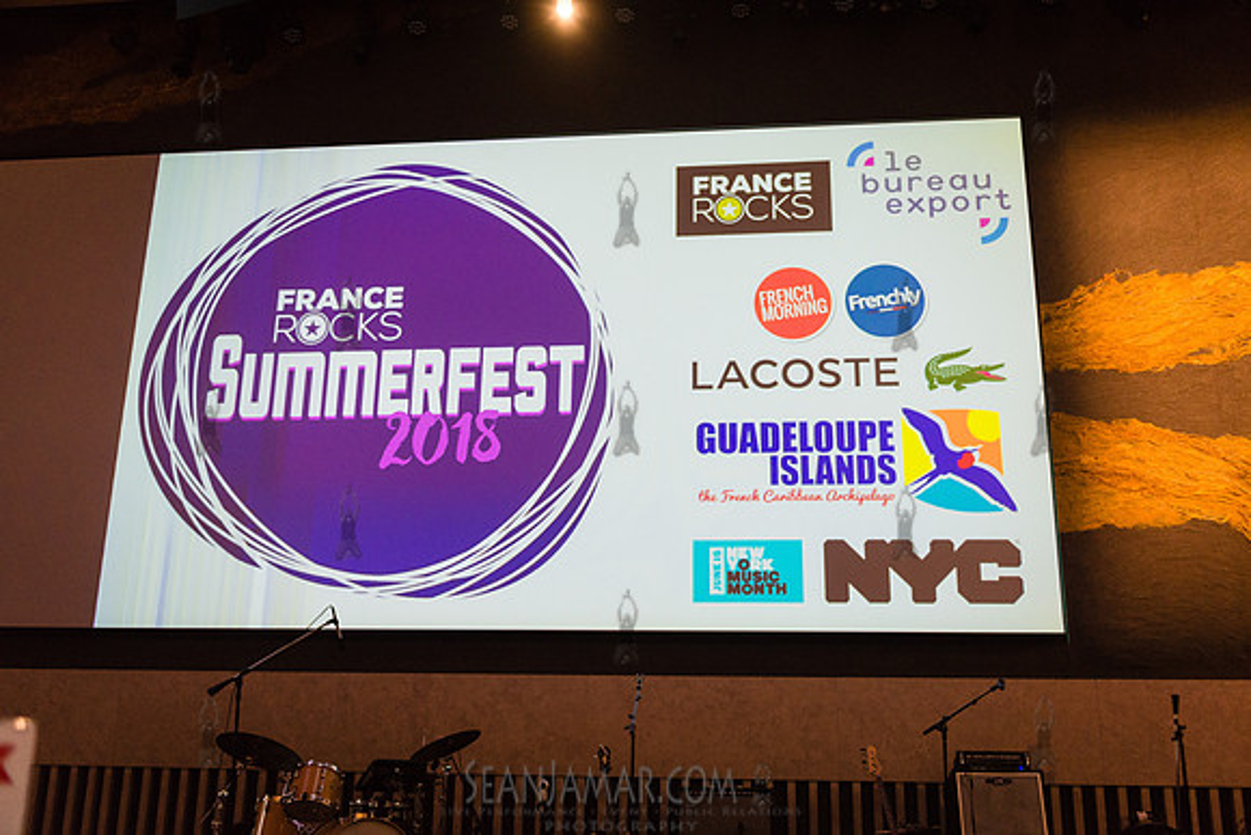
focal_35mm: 35
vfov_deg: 37.9
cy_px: 418
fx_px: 1216
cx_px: 626
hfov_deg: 54.4
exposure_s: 1/400
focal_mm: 35
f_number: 2.8
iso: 3200
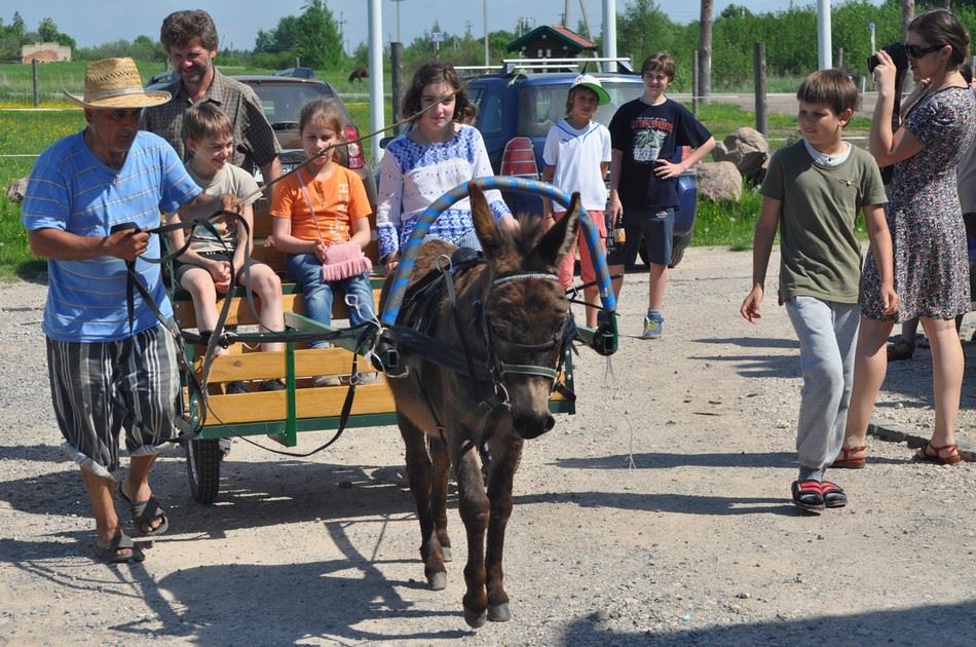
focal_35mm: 93
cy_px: 324
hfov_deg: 21.9
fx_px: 2517
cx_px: 488
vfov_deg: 14.7
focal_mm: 62
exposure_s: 1/800
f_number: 7.1
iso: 200
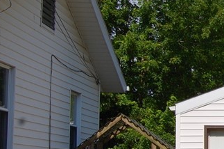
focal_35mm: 101
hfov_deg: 18.5
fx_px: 627
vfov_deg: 13.5
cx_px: 311
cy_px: 91
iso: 200
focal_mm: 20
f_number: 11
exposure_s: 1/500
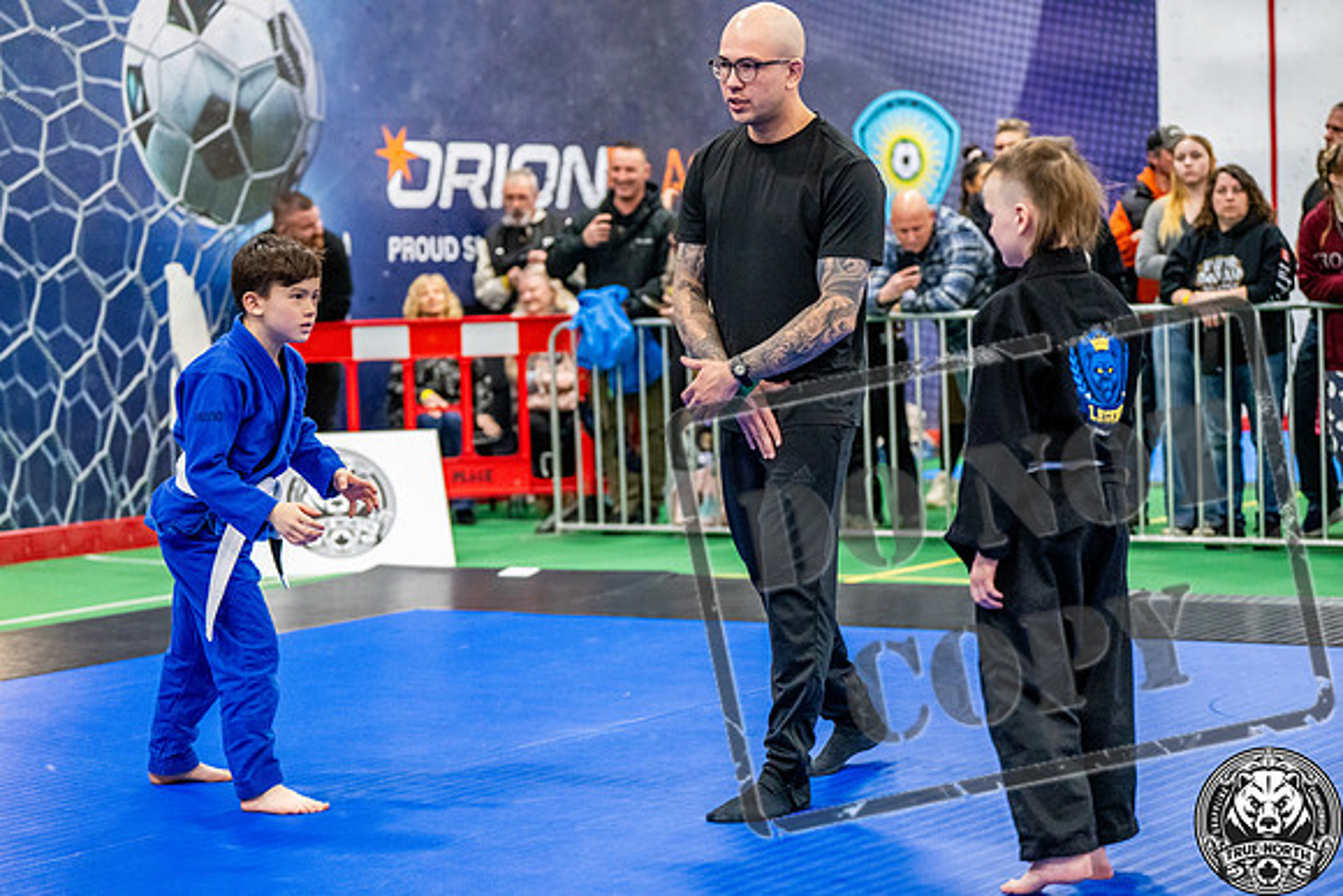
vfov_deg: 17.3
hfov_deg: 25.7
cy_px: 448
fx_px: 2948
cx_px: 672
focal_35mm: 79
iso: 6400
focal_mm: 79
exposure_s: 1/500
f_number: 2.8
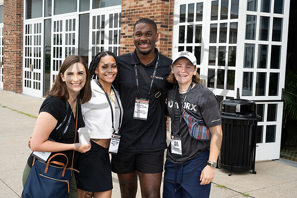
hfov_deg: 39.6
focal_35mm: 50
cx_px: 148
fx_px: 413
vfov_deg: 27.0
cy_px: 99
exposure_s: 1/250
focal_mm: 50
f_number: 8
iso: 200
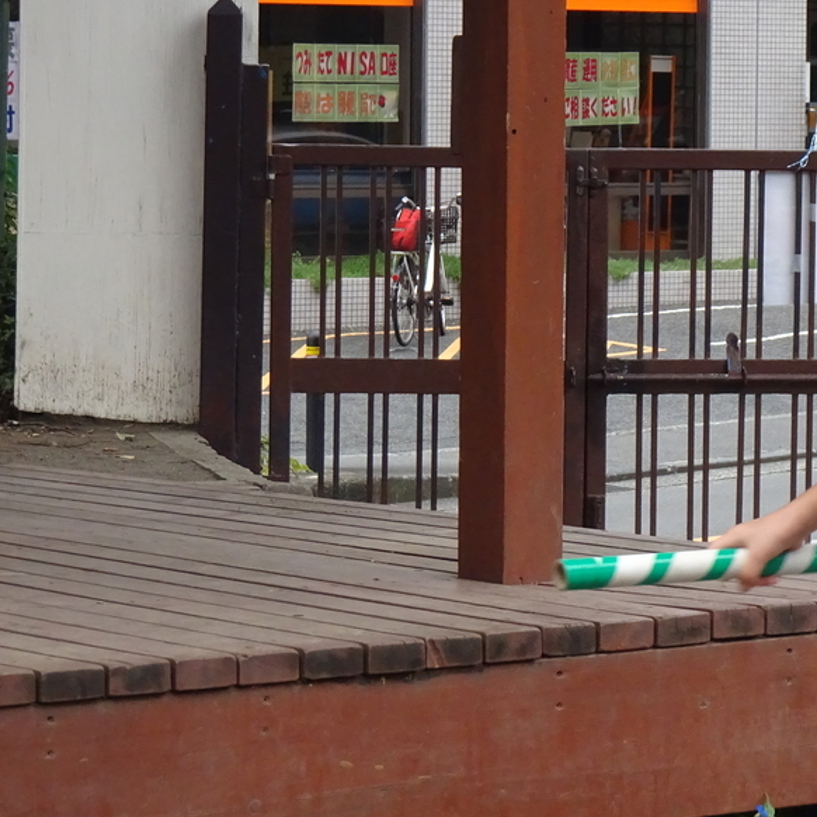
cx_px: 755
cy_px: 545
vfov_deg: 9.4
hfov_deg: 9.4
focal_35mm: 186
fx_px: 4967
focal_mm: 17.49
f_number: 5
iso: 320
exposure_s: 1/250
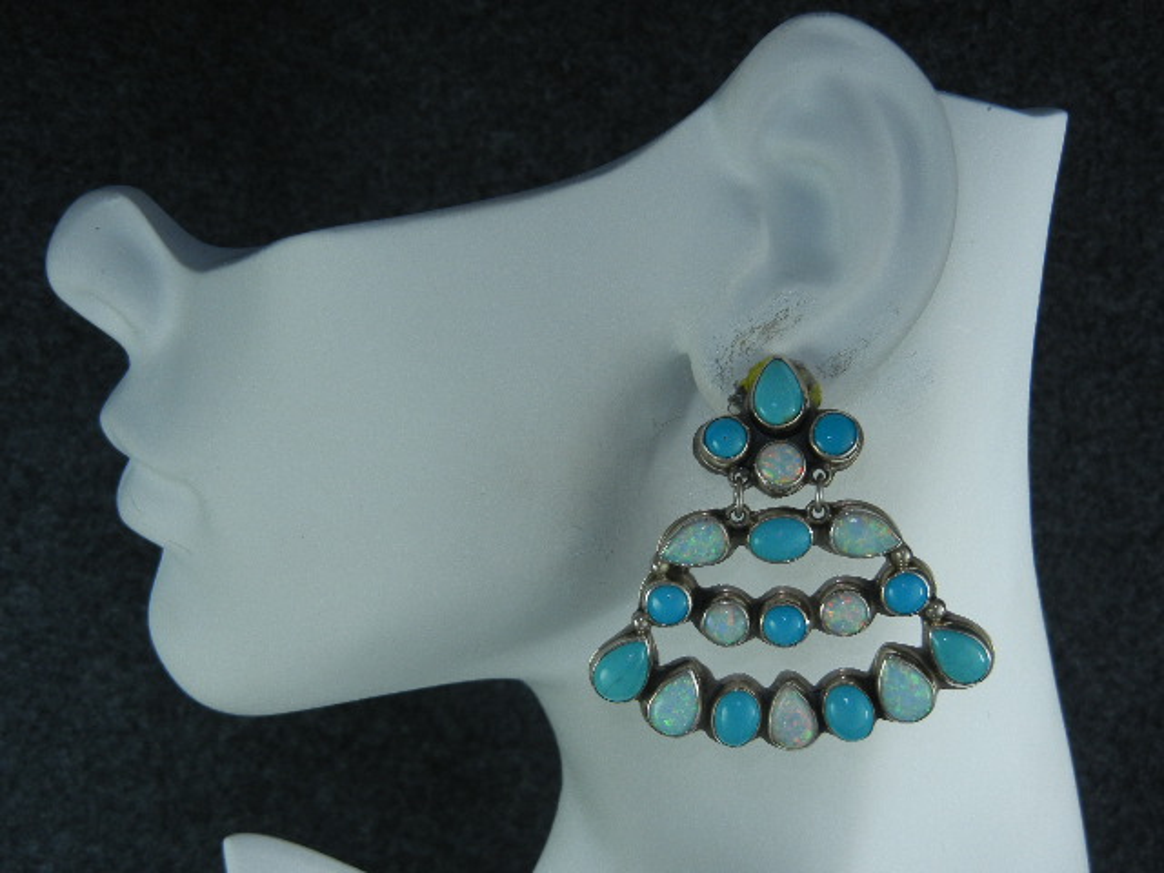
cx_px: 582
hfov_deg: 32.7
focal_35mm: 59
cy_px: 436
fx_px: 1984
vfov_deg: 24.8
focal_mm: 10.6
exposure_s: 1/35.3
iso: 160
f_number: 4
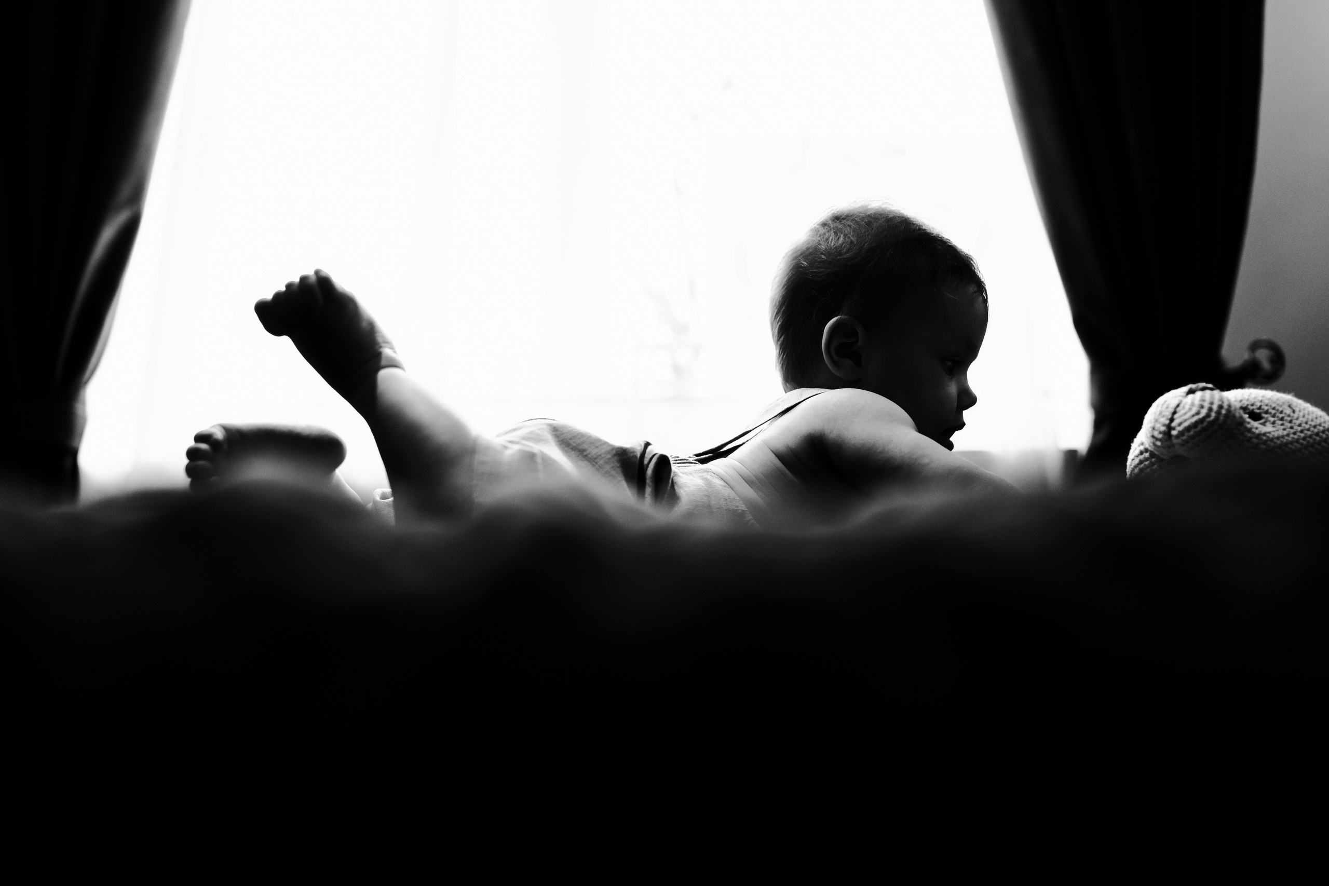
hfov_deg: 54.4
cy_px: 443
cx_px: 664
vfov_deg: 37.9
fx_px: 1292
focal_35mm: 35
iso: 250
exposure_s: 1/250
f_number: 2.2
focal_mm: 35
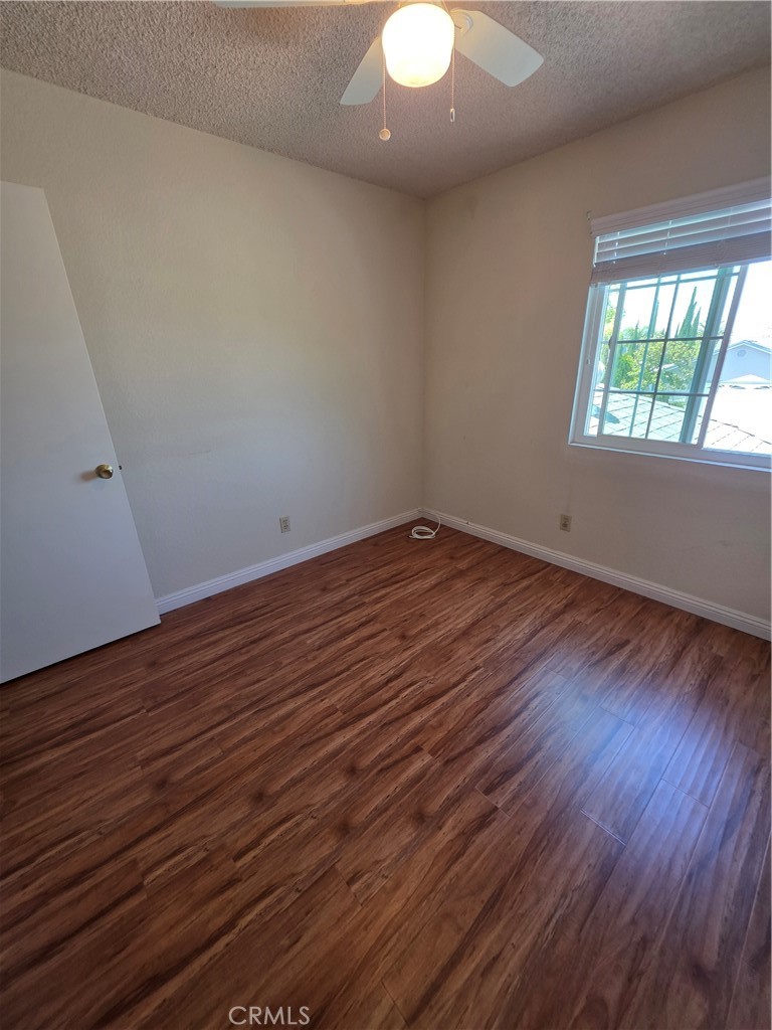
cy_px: 515
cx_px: 386
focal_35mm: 13
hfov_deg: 89.9
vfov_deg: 106.2
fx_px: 387
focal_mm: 2.2
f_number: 1.9
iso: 125
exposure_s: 1/120
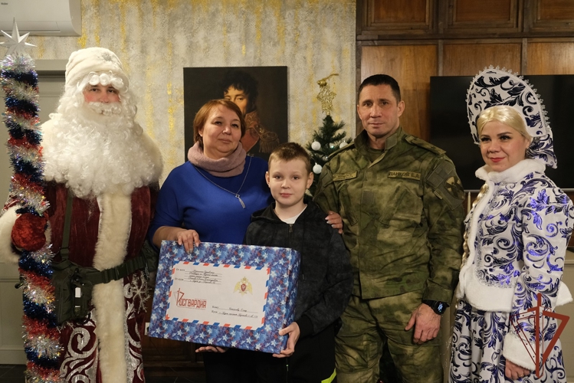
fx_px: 606
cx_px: 287
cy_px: 192
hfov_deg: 50.7
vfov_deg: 35.1
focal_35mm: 38
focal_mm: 25.4
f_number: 3.2
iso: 2000
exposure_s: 1/30
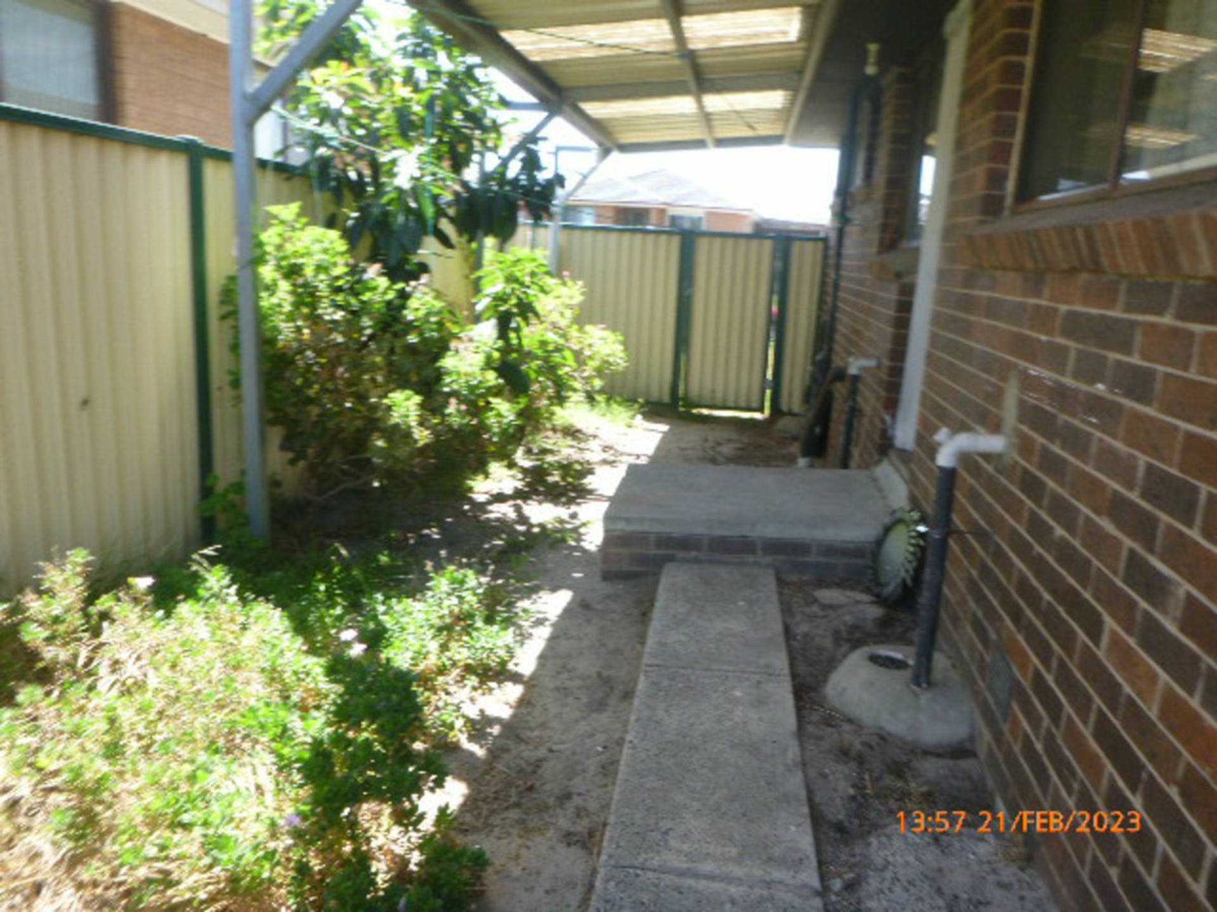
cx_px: 608
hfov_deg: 69.4
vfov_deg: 54.9
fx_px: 879
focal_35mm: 25
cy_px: 456
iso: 100
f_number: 3.9
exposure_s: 1/80
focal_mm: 4.5
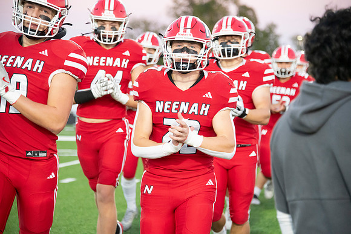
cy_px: 117
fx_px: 1560
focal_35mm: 160
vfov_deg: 8.6
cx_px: 176
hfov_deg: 12.8
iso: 8000
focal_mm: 160
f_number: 5.6
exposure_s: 1/640
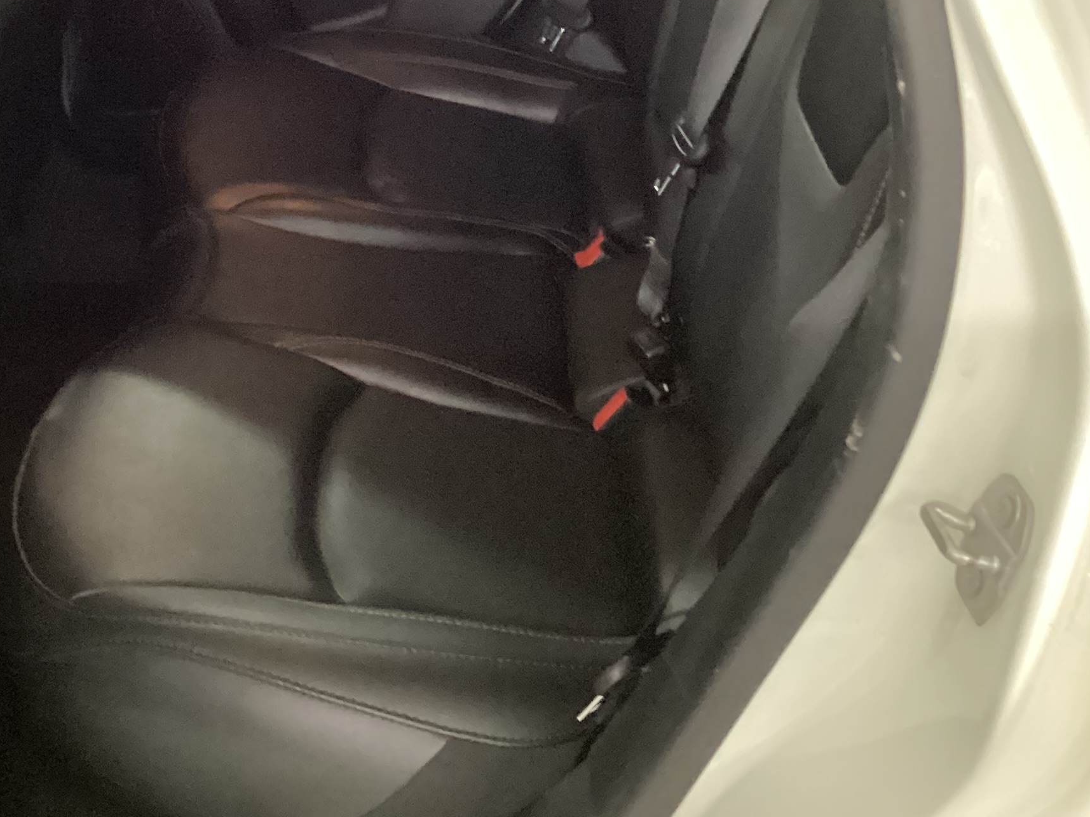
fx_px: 1858
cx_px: 344
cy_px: 126
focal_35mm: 59
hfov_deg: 32.4
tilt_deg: -22.8
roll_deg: +3.6
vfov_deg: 24.3
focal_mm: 3.3
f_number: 2.4
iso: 800
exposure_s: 1/17
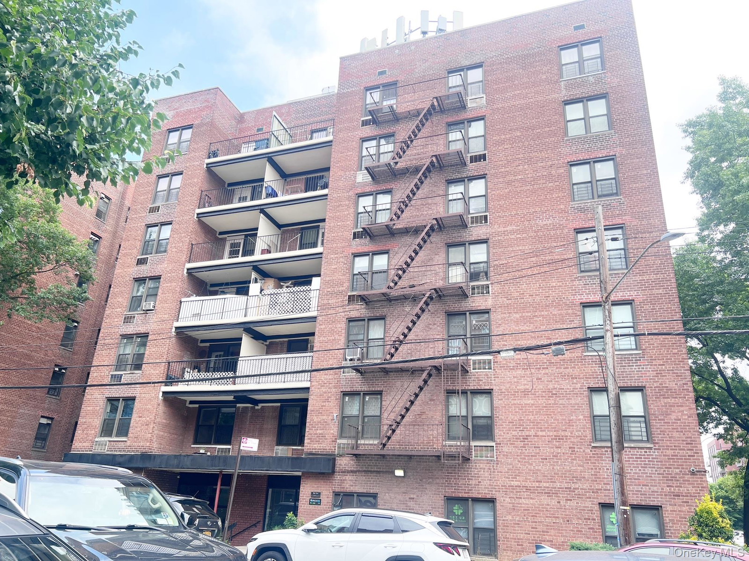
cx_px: 374
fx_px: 563
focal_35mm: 26
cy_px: 280
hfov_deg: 67.3
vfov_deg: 53.1
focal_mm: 5.7
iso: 50
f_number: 1.5
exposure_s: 1/803
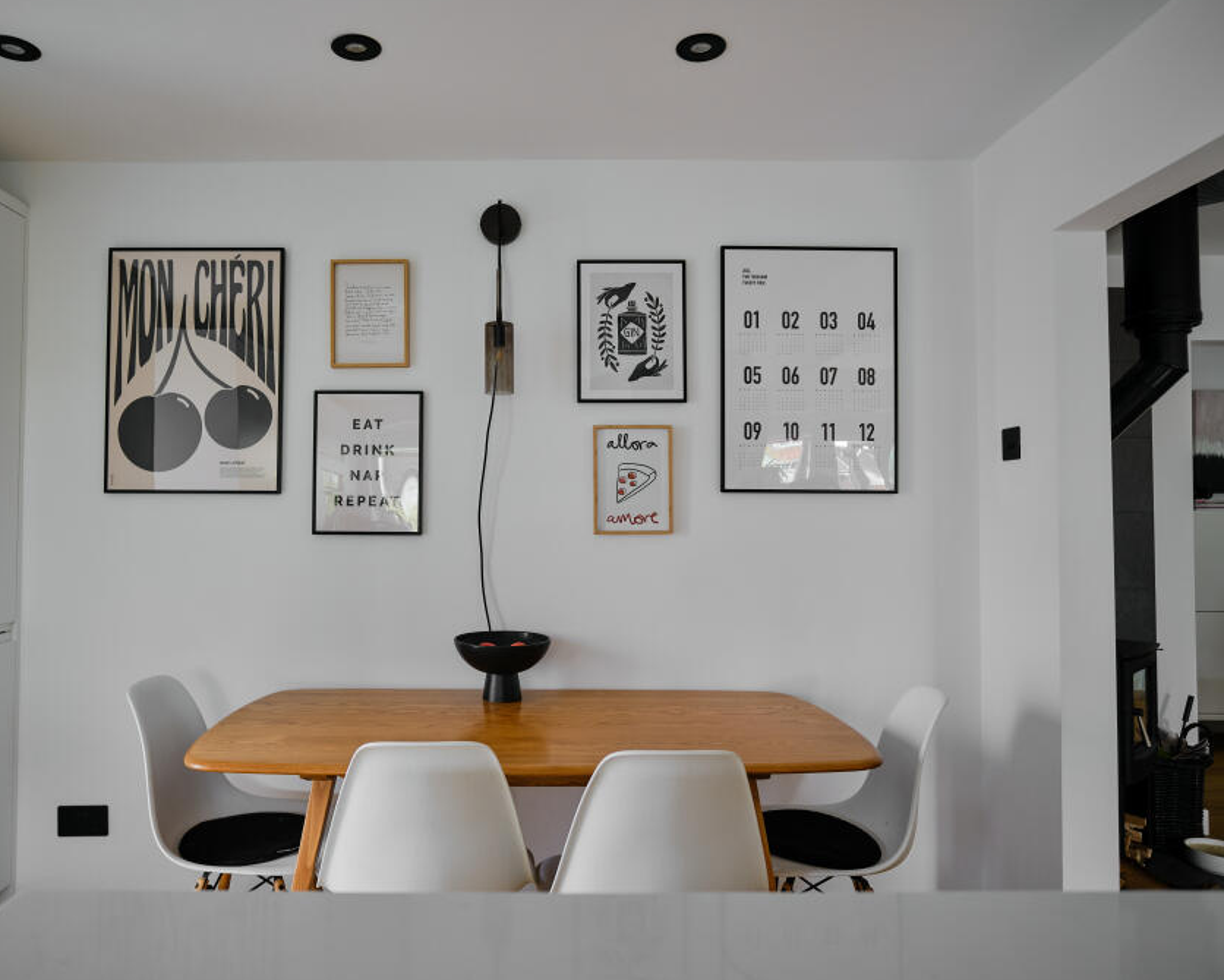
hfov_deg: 72.2
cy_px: 490
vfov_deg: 60.9
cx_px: 523
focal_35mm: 23
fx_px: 833
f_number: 2
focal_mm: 13
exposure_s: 1/50
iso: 160
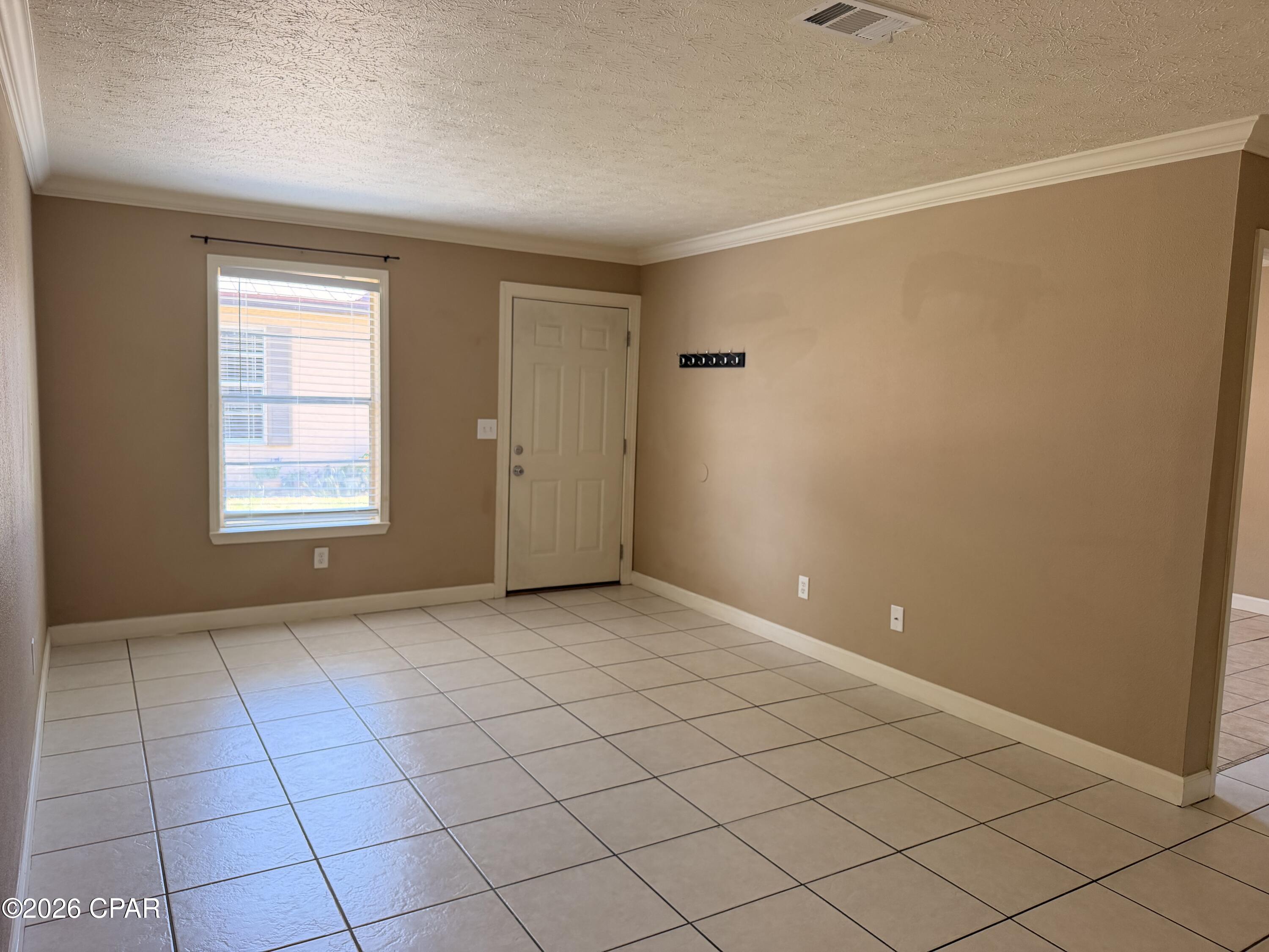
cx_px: 634
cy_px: 476
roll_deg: -1.1
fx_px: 880
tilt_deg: -5.8
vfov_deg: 56.8
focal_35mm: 24
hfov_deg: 71.6
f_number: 1.78
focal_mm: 6.76
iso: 200
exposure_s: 1/121
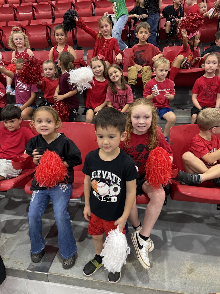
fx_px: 203
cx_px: 110
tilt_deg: -21.7
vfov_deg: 71.6
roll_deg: -0.1
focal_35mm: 24
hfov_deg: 56.8
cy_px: 147
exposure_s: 1/60
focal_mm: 6.76
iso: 160
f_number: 1.78
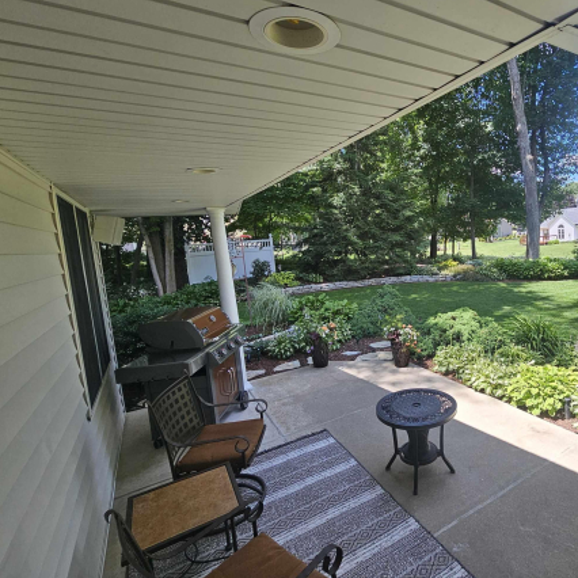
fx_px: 340
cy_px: 265
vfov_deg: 80.6
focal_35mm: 18
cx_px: 404
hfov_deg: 77.0
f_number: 2.2
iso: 50
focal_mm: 2.2
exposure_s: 1/490
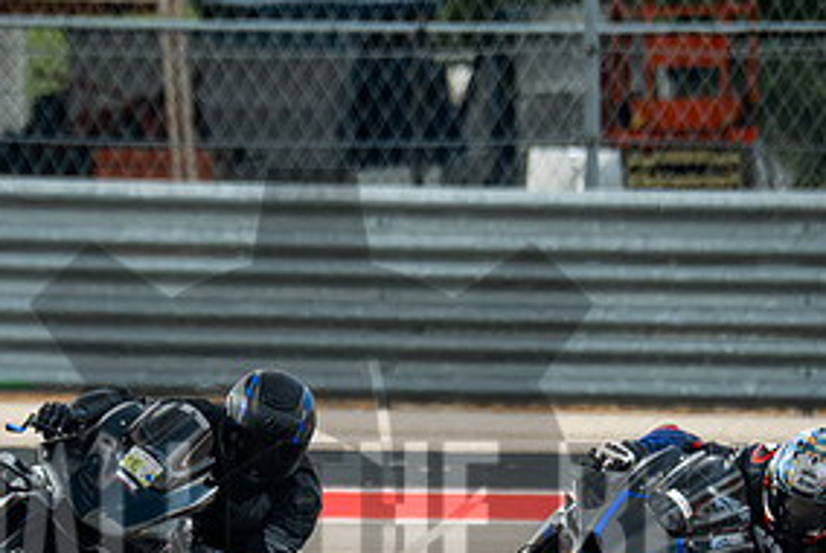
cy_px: 525
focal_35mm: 1224
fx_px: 28112
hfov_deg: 1.7
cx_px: 311
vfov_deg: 1.1
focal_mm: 400
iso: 2500
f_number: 5.6
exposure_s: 1/1600
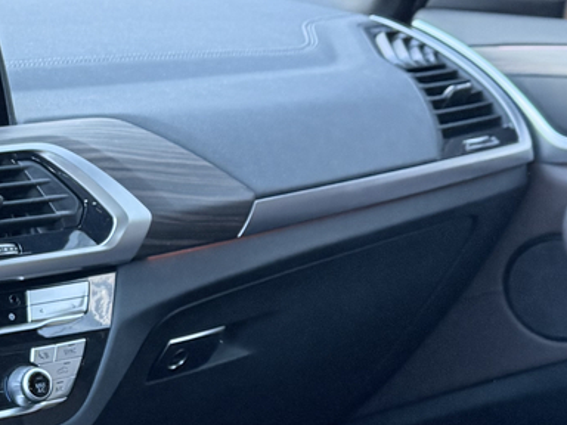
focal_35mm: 100
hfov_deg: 18.8
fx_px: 1638
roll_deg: +0.7
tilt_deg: -14.6
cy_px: 382
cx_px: -80
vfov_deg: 14.6
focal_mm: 6.76
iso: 160
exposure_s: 1/122
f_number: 1.78
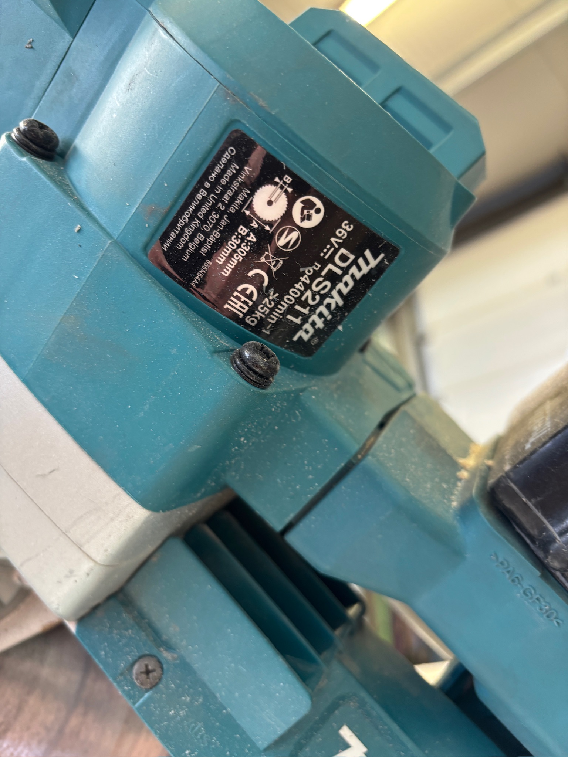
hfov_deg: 53.1
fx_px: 569
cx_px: 284
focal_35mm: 26
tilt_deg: +19.4
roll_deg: +4.4
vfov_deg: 67.3
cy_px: 378
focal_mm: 5.96
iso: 160
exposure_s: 1/50
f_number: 1.6
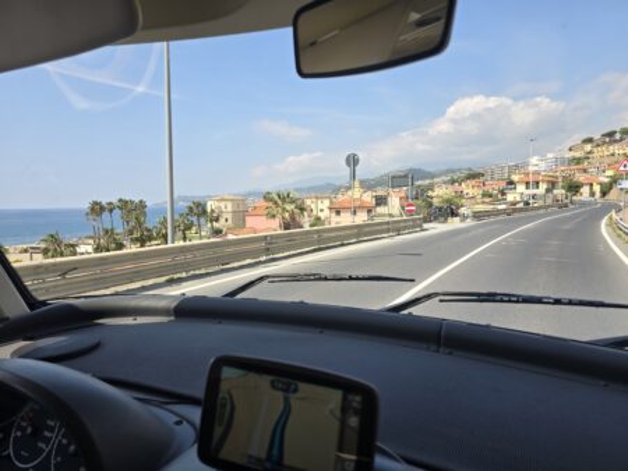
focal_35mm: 23
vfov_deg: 58.9
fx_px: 417
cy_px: 236
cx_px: 314
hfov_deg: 73.9
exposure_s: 1/421
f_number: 1.7
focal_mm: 6.3
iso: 12
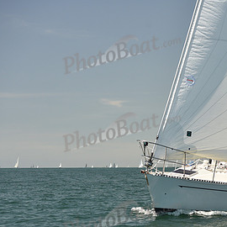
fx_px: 950
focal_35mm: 128
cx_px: 225
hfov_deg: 13.4
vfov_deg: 13.6
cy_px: 162
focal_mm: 70
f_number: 4.5
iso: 250
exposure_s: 1/800
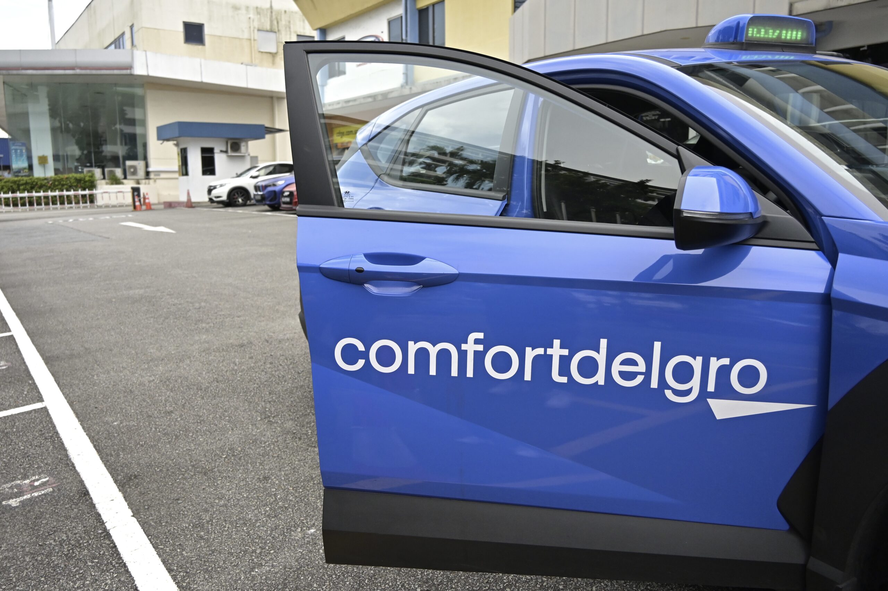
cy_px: 296
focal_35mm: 30
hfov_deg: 62.0
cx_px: 444
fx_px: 740
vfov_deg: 43.6
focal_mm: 20
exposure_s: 1/1250
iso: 1000
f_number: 3.5
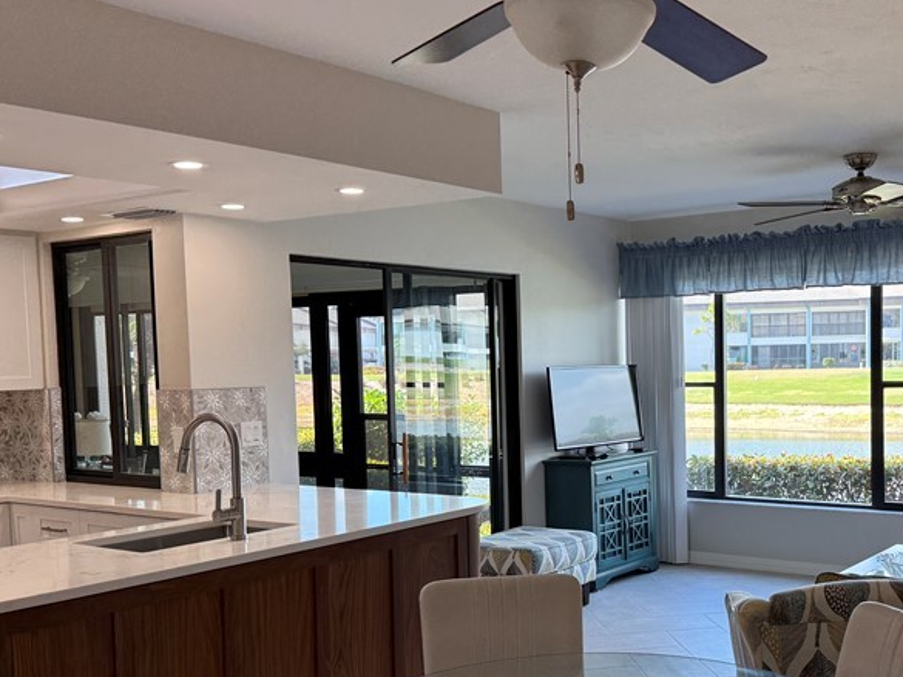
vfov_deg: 34.2
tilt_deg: -3.5
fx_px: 1096
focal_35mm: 42
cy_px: 421
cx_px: 602
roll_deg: +1.4
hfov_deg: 44.1
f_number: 1.78
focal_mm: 6.76
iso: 100
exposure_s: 1/240
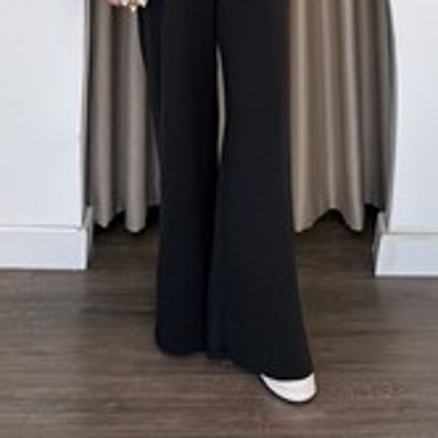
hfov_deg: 25.4
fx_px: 973
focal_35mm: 68
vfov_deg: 21.6
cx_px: 235
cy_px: -202
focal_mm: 6.76
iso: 320
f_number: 1.78
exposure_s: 1/1314
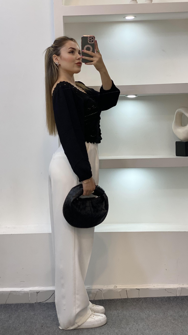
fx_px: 505
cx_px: 76
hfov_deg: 21.1
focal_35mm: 57
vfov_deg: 36.6
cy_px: 168
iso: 64
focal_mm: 6
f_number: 2
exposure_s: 1/100
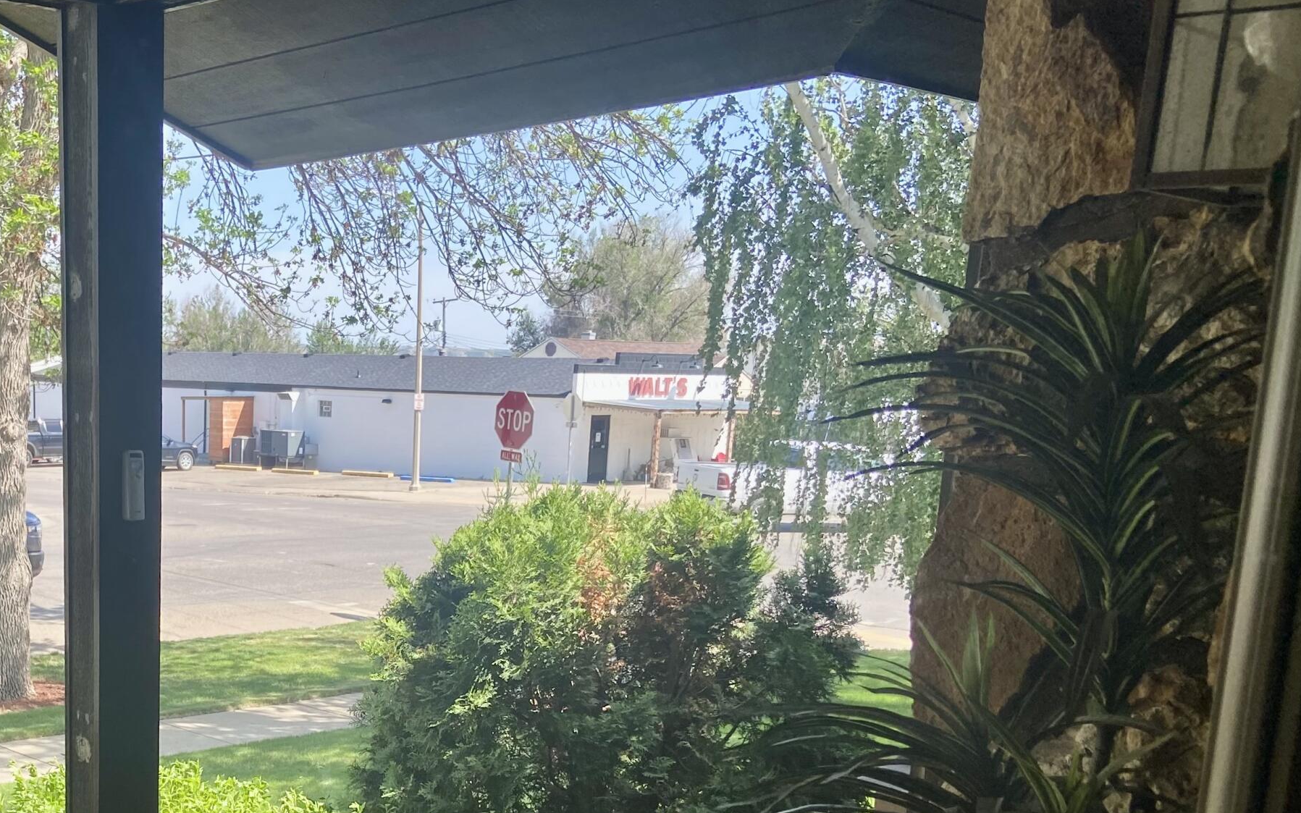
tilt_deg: -12.1
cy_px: 707
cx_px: 317
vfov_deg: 27.2
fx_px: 1631
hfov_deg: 42.1
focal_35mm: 46
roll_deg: -1.4
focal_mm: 4.25
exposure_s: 1/594
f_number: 1.8
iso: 32
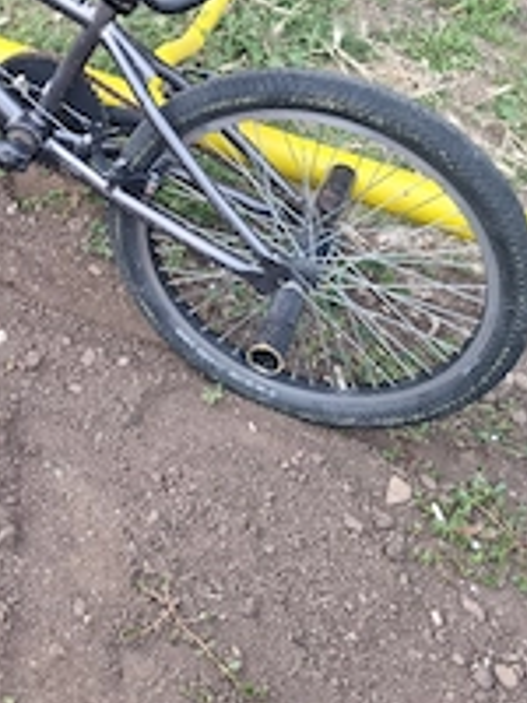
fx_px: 1096
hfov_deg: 25.7
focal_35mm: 54
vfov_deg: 34.1
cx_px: 7
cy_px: 105
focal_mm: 5.9
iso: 25
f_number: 2
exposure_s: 1/50
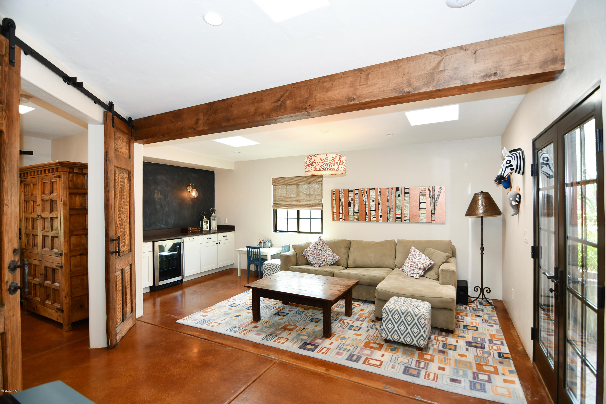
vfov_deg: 73.7
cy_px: 202
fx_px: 269
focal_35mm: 16
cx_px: 303
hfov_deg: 96.7
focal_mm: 11
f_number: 4
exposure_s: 1/60
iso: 200
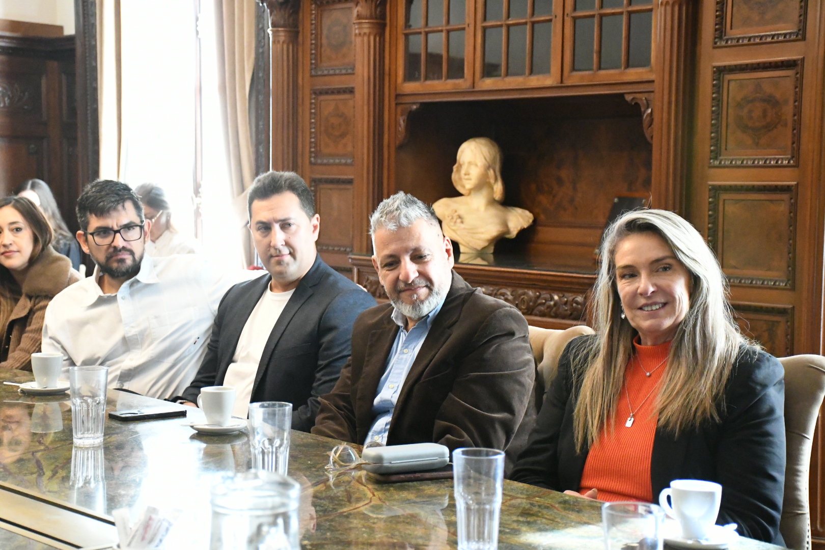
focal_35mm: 67
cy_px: 275
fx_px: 1535
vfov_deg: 20.3
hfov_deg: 30.1
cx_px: 412
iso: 12800
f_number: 4.5
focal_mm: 45
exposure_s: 1/160
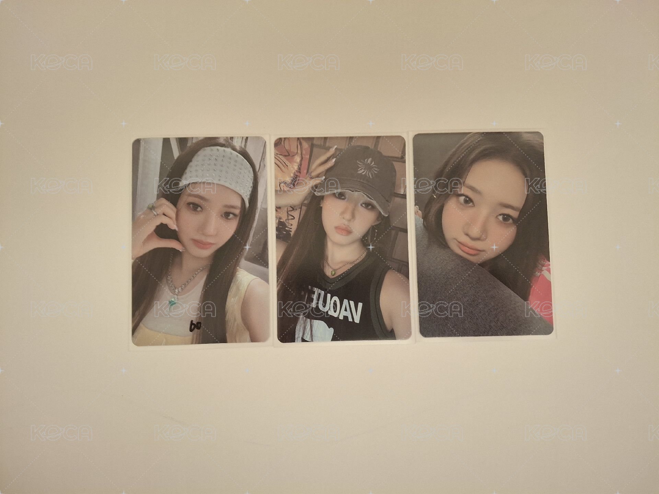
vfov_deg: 54.9
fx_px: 476
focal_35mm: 25
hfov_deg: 69.4
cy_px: 247
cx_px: 330
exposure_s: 1/40
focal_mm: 4.69
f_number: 1.8
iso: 250
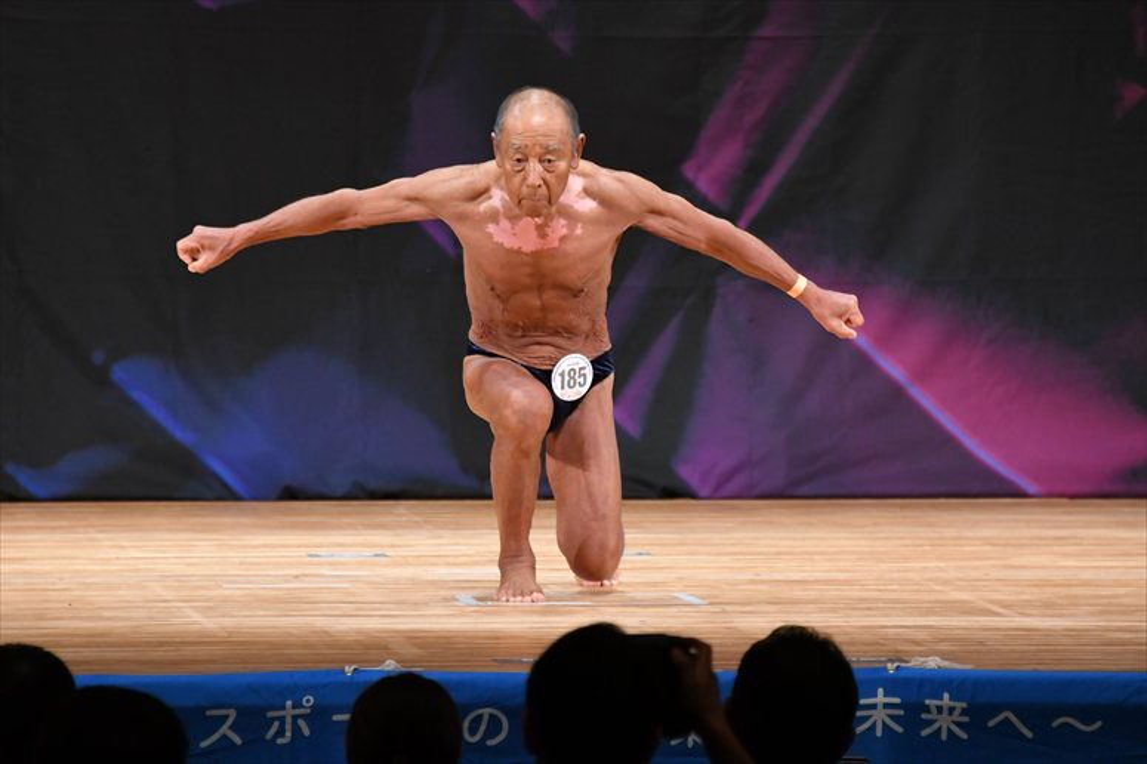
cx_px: 574
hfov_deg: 6.0
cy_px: 382
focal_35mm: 345
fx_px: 10987
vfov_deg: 4.0
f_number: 5.6
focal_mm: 230
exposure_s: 1/400
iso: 3200
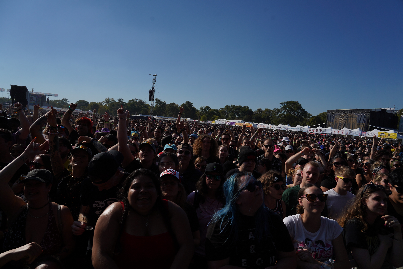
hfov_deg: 73.7
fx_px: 269
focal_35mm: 24
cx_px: 202
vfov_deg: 53.1
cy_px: 134
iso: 100
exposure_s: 1/1000
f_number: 8
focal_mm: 24
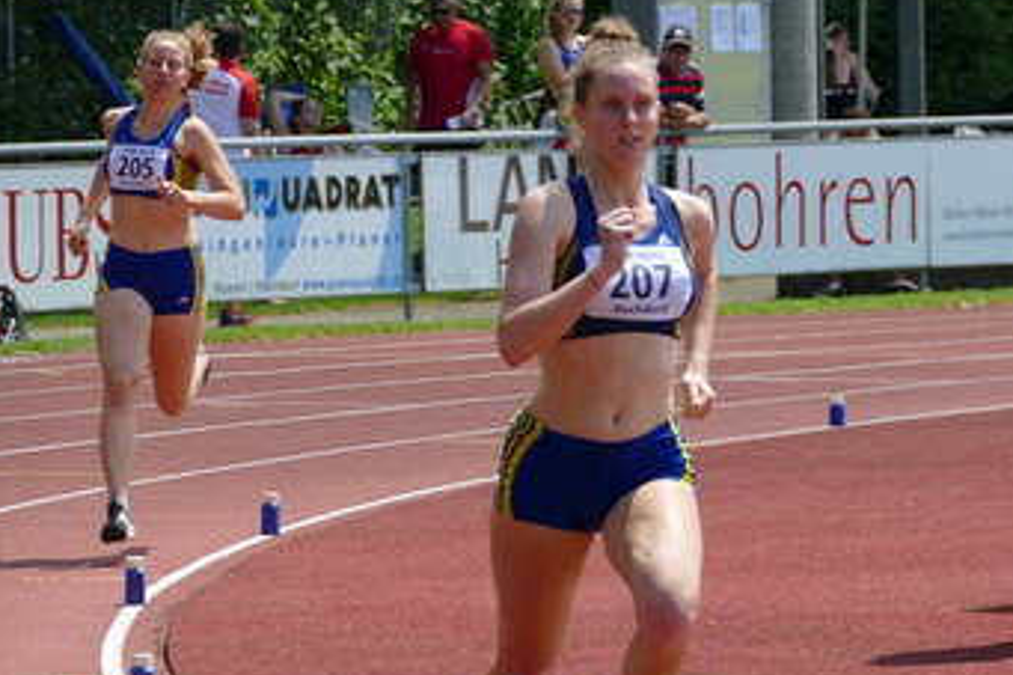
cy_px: 494
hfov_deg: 5.5
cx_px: 722
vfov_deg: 3.7
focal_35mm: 372
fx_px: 10462
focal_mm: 85.83
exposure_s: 1/640
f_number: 4
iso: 125
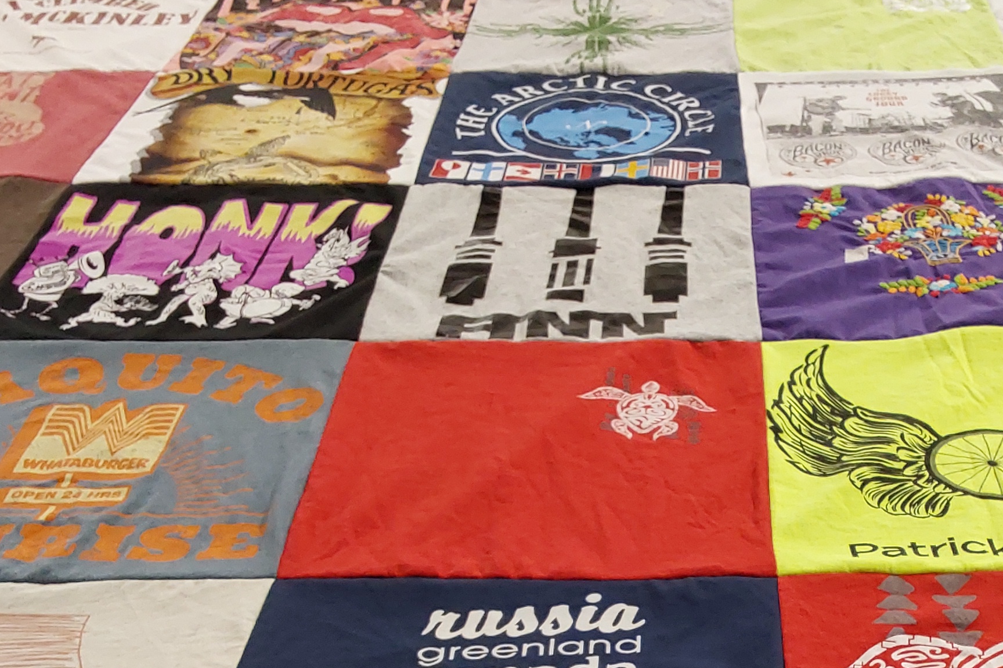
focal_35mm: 55
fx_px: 1532
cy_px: 666
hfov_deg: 35.4
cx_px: 752
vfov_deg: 23.6
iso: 125
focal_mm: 2.91
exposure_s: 1/60
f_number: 1.9
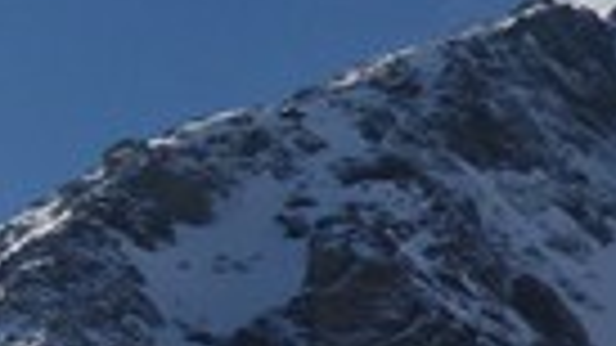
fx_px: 3642
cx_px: 1147
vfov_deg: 5.4
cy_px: 449
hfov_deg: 9.2
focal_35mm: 223
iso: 80
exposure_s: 1/400
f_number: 5.6
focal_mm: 6.3
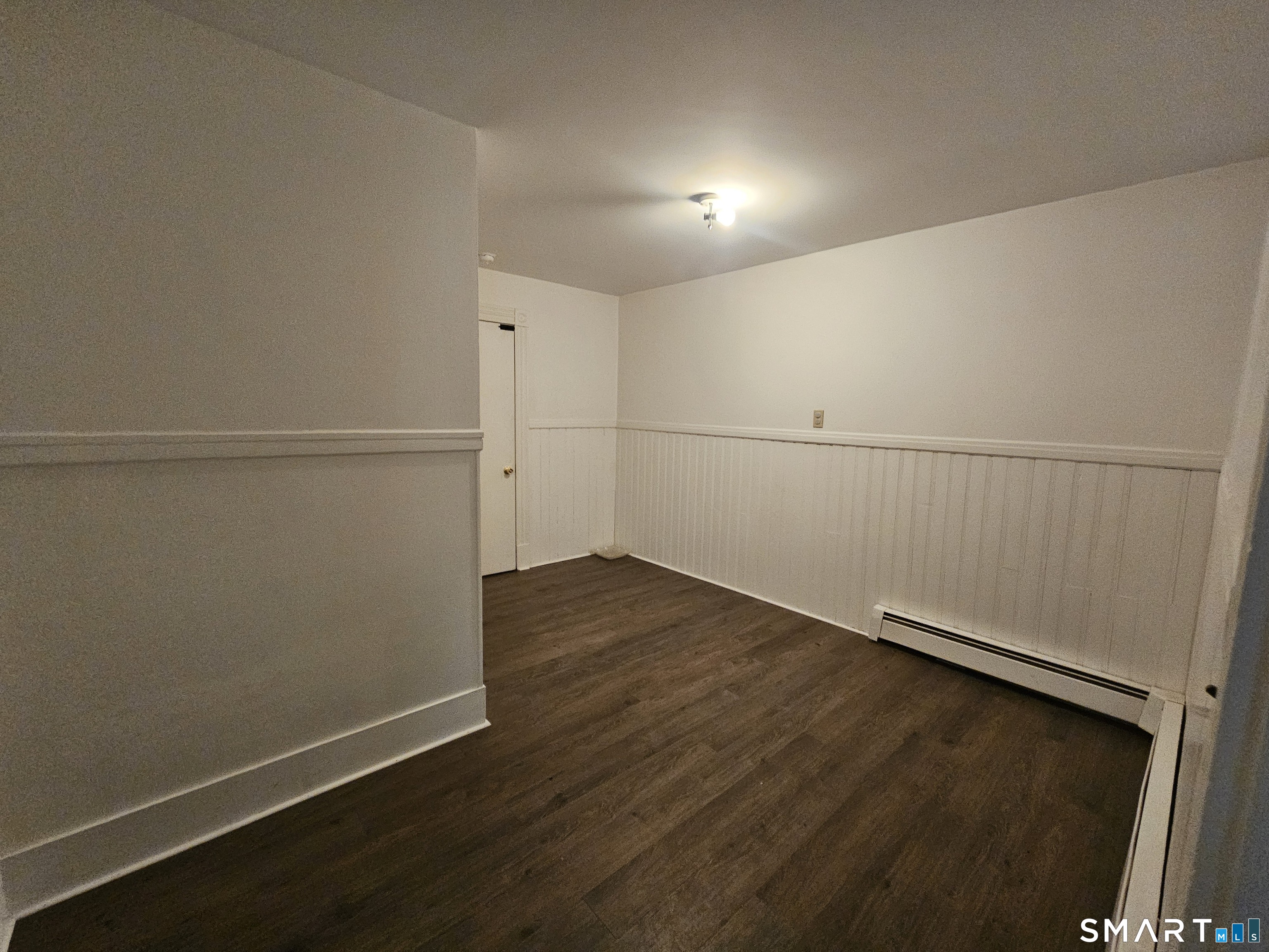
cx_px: 634
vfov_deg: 89.9
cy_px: 476
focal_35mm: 13
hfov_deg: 106.2
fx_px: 477
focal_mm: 2.2
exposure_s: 1/30
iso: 500
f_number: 2.2
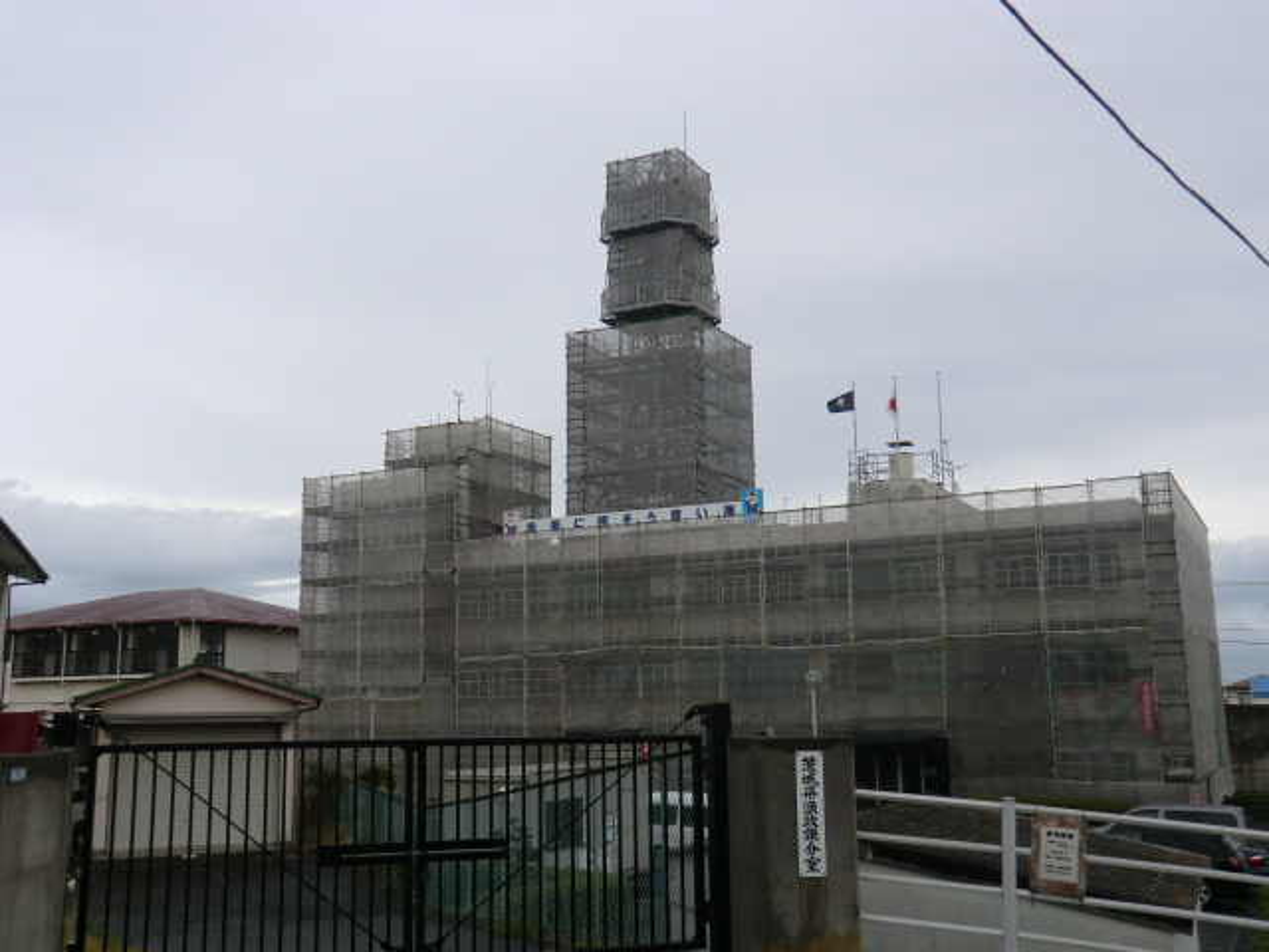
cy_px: 476
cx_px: 634
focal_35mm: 34
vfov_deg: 41.8
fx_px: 1246
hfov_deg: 54.0
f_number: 3.6
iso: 64
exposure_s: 1/200
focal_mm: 6.1
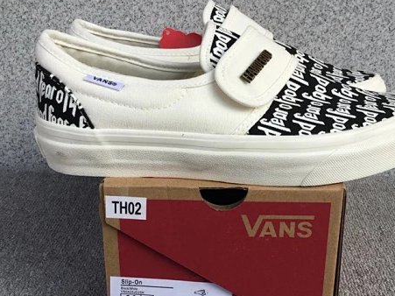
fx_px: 502
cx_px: 222
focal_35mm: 44
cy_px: 169
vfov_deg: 32.8
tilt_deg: -21.7
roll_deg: -1.0
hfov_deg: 42.9
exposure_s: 1/815
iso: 25
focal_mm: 3.3
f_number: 2.4
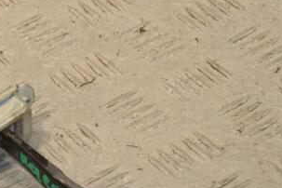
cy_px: 176
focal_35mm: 208
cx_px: 73
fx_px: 1629
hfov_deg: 9.9
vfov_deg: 6.6
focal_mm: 70
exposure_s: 1/200
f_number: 9
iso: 800
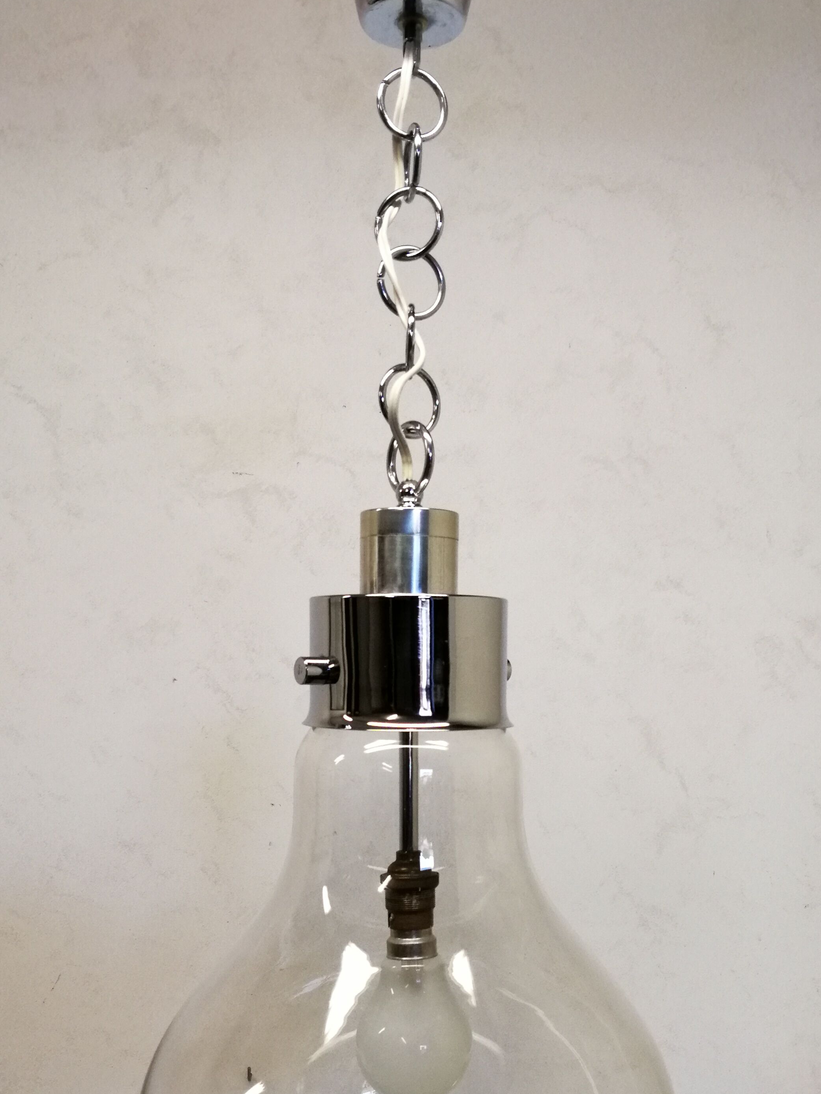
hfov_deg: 39.6
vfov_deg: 50.8
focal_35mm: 36
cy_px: 683
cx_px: 439
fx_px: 1138
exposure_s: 1/50
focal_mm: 2.38
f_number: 2.2
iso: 50
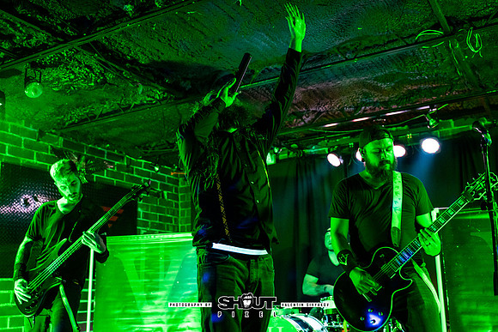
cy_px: 166
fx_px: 526
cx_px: 249
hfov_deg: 50.7
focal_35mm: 38
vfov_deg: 35.1
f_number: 2.8
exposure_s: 1/200
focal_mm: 38
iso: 2500
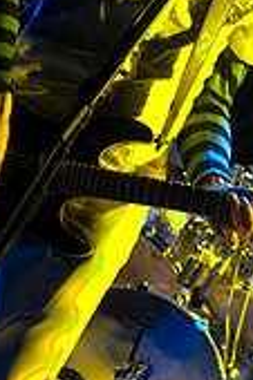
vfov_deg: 7.4
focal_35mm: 278
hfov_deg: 4.9
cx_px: 270
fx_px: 2936
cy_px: 116
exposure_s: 1/160
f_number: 3.2
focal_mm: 70
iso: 800
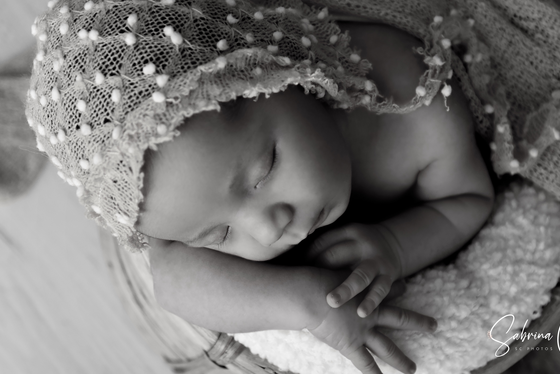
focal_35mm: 93
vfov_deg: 14.7
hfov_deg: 21.9
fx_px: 1447
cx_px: 295
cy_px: 230
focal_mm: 65
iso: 800
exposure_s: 1/125
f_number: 4.5
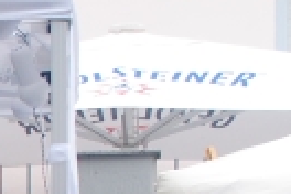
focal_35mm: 260
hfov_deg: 7.2
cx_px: -525
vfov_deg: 5.1
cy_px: 500
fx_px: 2102
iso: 200
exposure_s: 1/125
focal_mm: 24
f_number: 9
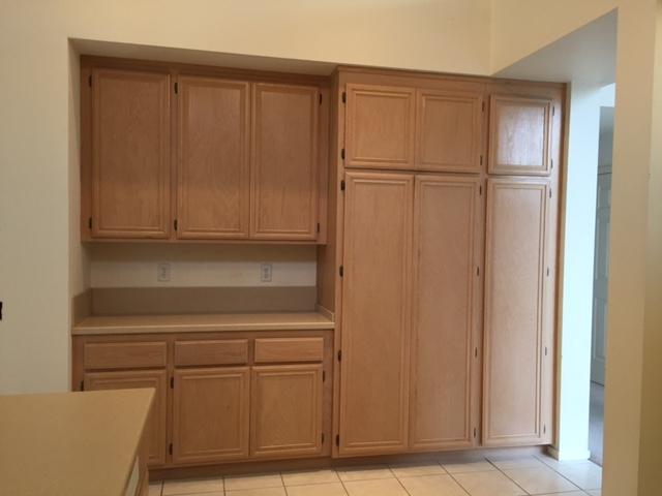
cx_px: 331
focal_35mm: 29
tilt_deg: -1.9
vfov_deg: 48.2
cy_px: 248
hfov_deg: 61.7
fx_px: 555
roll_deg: -1.6
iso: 50
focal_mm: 4.15
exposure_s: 1/30
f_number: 2.2
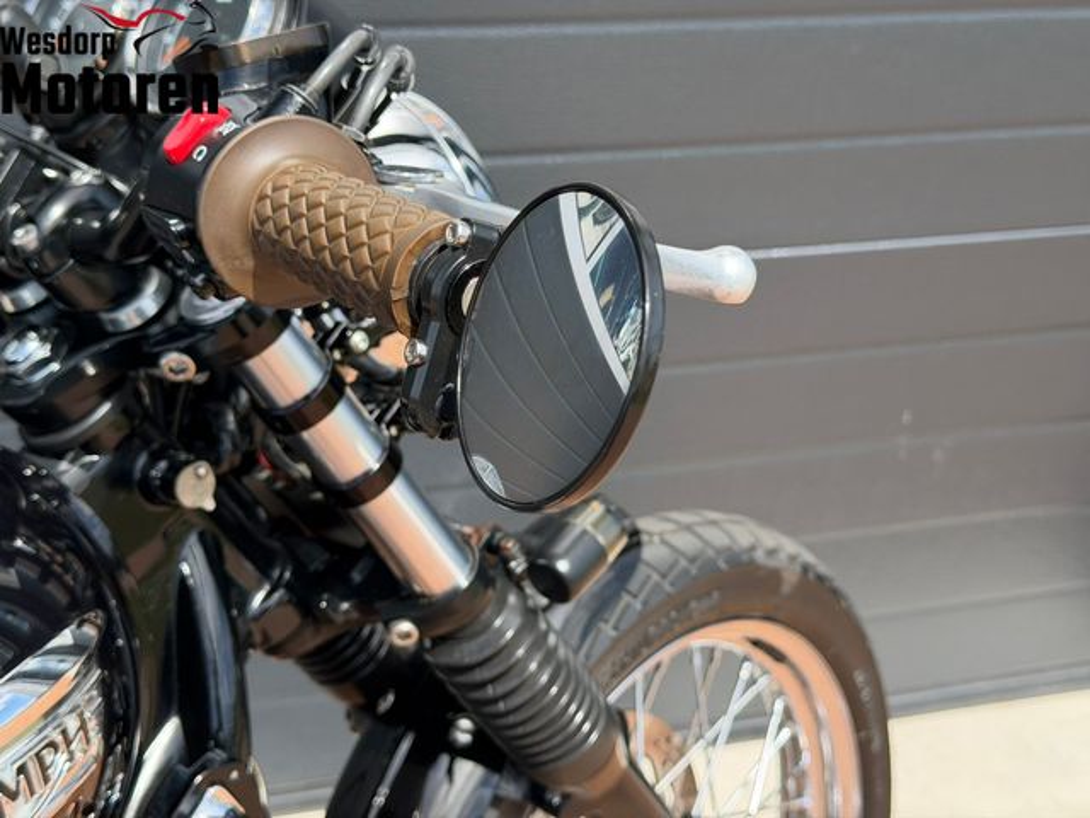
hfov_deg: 39.7
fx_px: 1511
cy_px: 409
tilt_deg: -25.2
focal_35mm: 48
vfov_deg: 30.3
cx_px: 545
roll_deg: -2.6
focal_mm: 6.76
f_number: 1.78
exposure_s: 1/1678
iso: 100
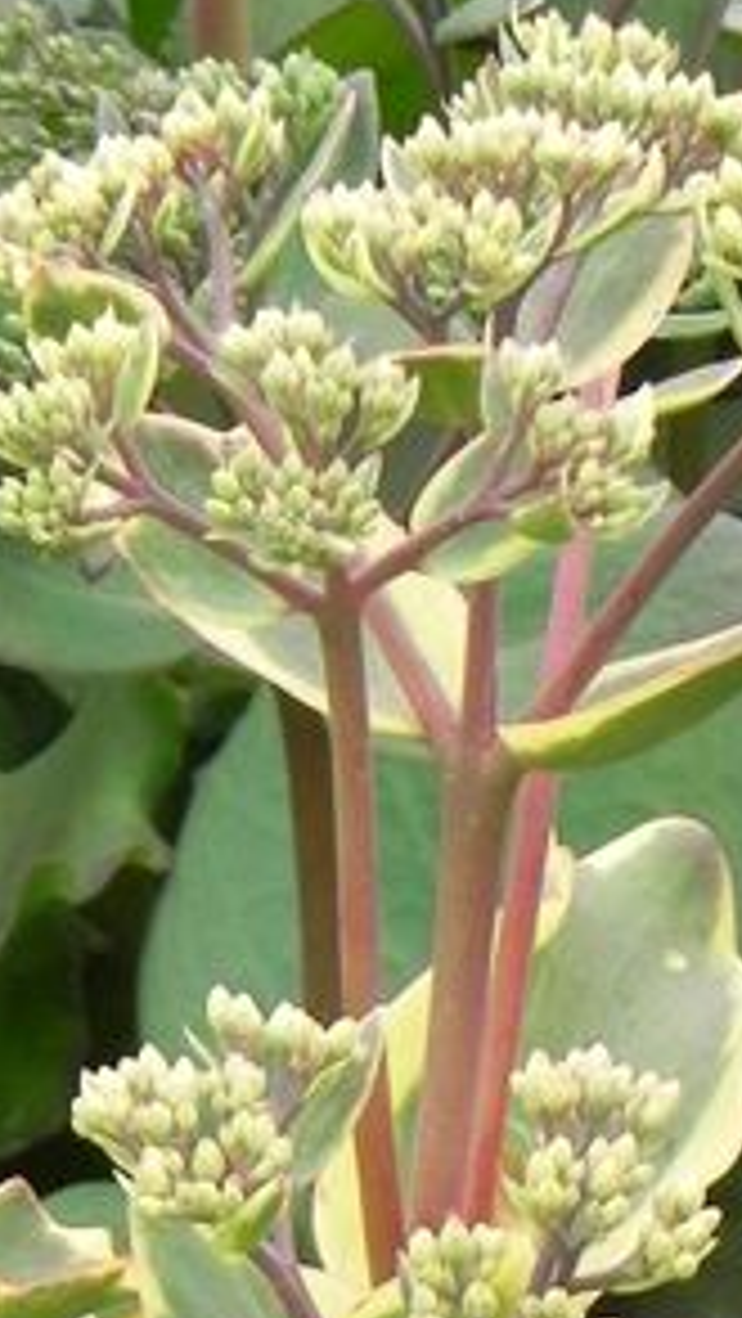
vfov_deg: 8.4
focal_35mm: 253
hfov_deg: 4.8
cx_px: 13
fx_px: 8842
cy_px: 1745
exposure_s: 1/80
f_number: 5
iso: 160
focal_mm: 15.1
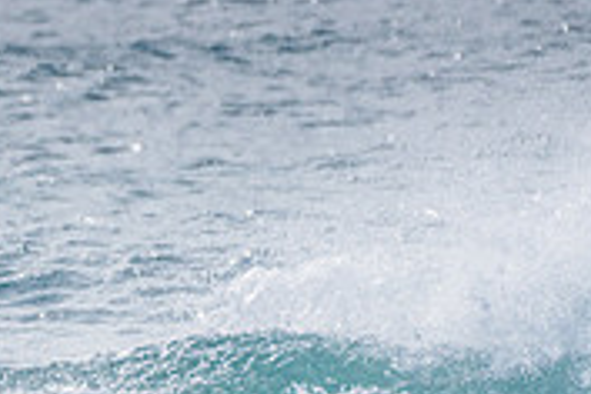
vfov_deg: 0.7
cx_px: -201
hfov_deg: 1.0
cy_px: 529
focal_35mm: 2004
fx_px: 32896
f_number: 5.6
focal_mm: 500
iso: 100
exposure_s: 1/2000
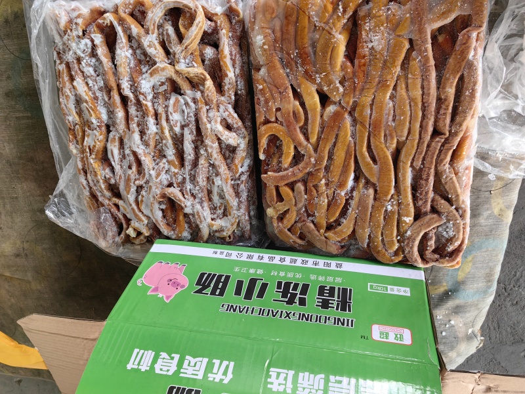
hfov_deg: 65.3
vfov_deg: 51.4
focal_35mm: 27
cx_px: 262
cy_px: 197
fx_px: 409
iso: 200
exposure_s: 1/45.9
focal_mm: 5.75
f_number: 4
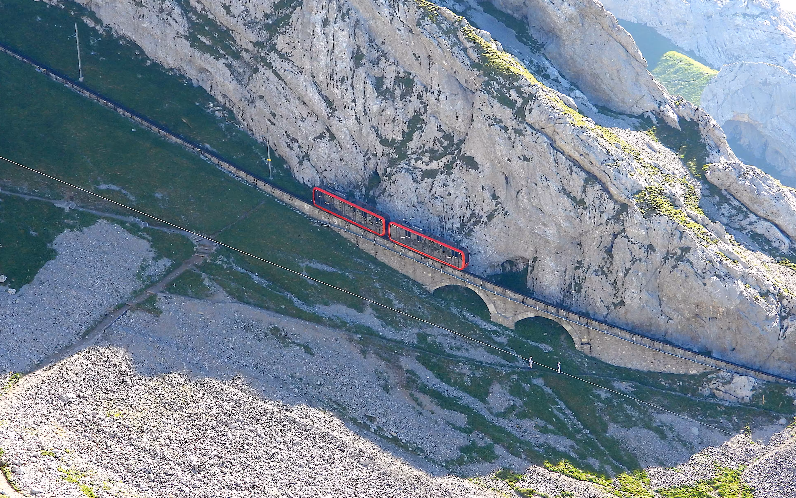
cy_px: 231
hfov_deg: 17.1
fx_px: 2646
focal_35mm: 122
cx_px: 345
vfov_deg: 10.7
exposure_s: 1/250
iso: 100
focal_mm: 17.5
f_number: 3.5
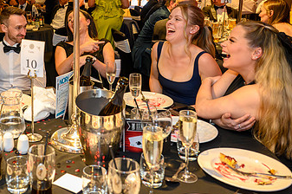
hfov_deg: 41.7
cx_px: 42
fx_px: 357
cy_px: 40
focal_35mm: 44
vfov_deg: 29.8
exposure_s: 1/125
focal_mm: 25.5
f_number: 3.5
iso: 6400
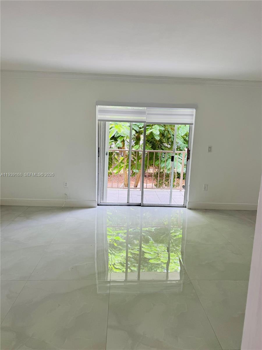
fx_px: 242
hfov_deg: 56.8
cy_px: 175
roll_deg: -0.8
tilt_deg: -9.7
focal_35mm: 24
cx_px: 131
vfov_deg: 71.6
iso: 100
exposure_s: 1/161
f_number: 1.78
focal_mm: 6.76
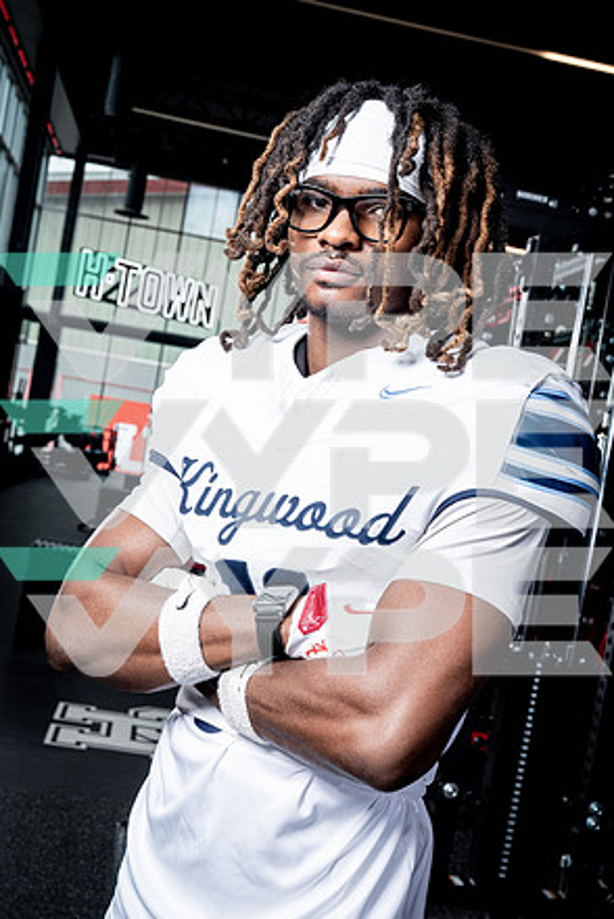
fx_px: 1200
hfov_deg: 28.7
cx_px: 307
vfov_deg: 41.9
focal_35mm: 47
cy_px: 466
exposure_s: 1/250
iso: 640
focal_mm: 46
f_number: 9
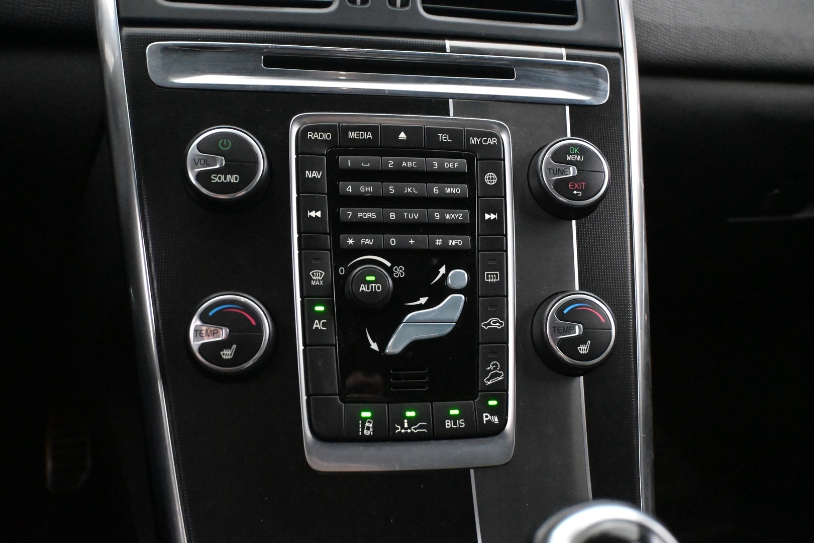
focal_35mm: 34
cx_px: 407
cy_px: 272
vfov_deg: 39.1
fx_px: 763
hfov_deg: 56.1
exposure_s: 1/60
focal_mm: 22.5
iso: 12800
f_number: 4
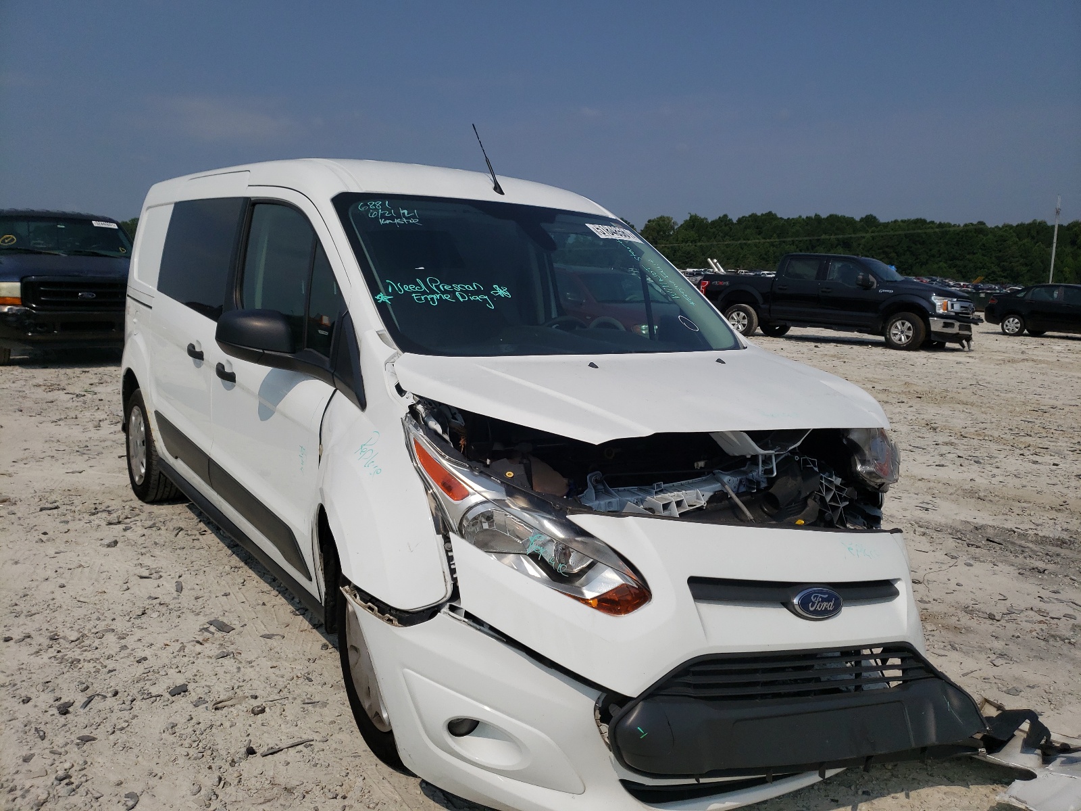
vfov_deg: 53.1
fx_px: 812
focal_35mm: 26
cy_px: 406
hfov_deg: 67.3
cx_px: 540
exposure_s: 1/10000
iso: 52
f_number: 1.5
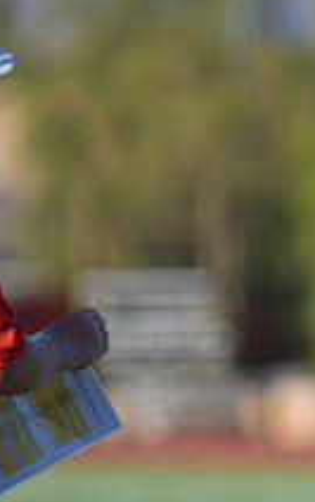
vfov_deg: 2.5
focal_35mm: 835
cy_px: 392
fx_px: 11438
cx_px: 571
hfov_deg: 1.6
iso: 100
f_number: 3.5
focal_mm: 300
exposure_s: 1/2000
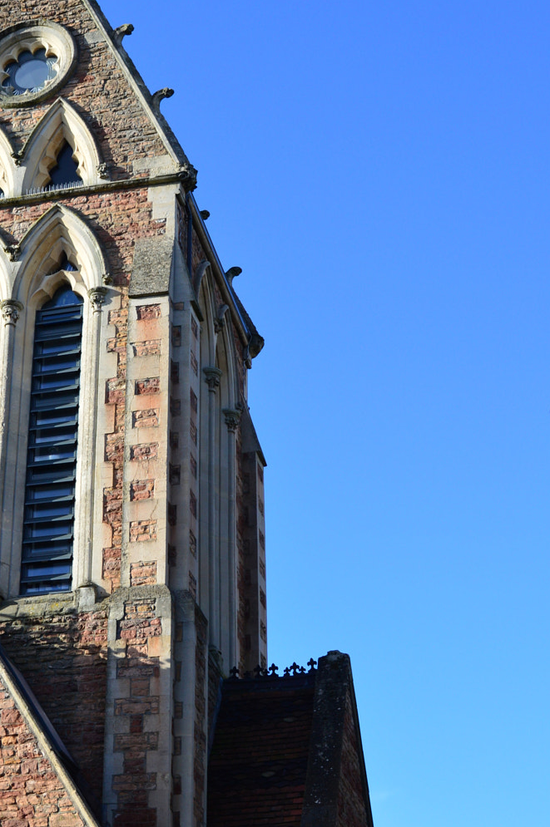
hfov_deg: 18.1
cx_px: 156
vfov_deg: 27.1
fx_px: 1718
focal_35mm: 75
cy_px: 357
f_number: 8
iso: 200
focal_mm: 31
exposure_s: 1/250
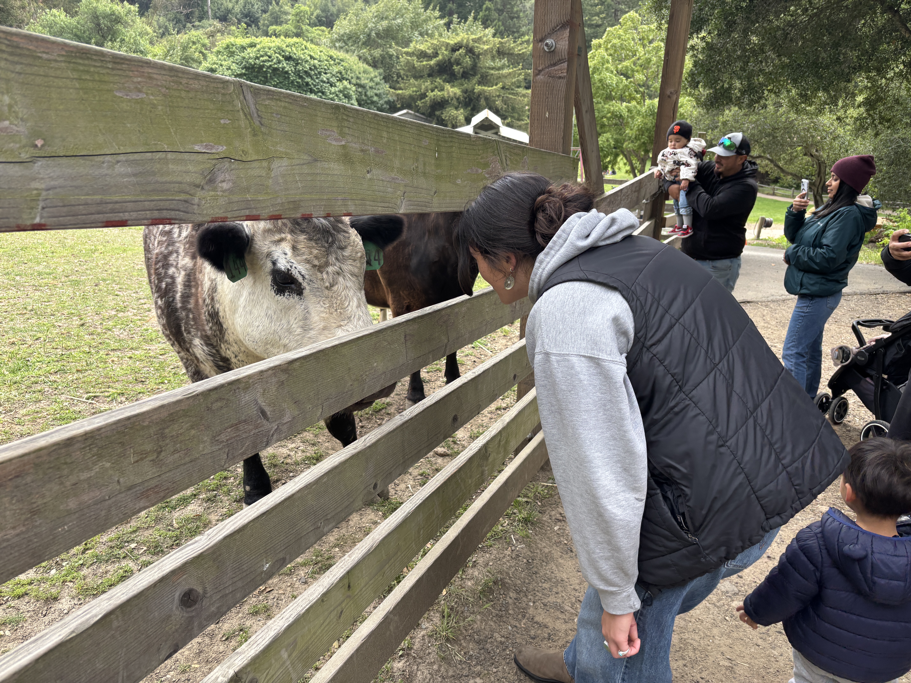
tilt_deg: -21.3
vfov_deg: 53.1
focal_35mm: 26
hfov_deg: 67.3
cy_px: 342
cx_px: 456
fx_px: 684
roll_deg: -0.2
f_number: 1.6
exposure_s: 1/426
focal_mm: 5.96
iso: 50
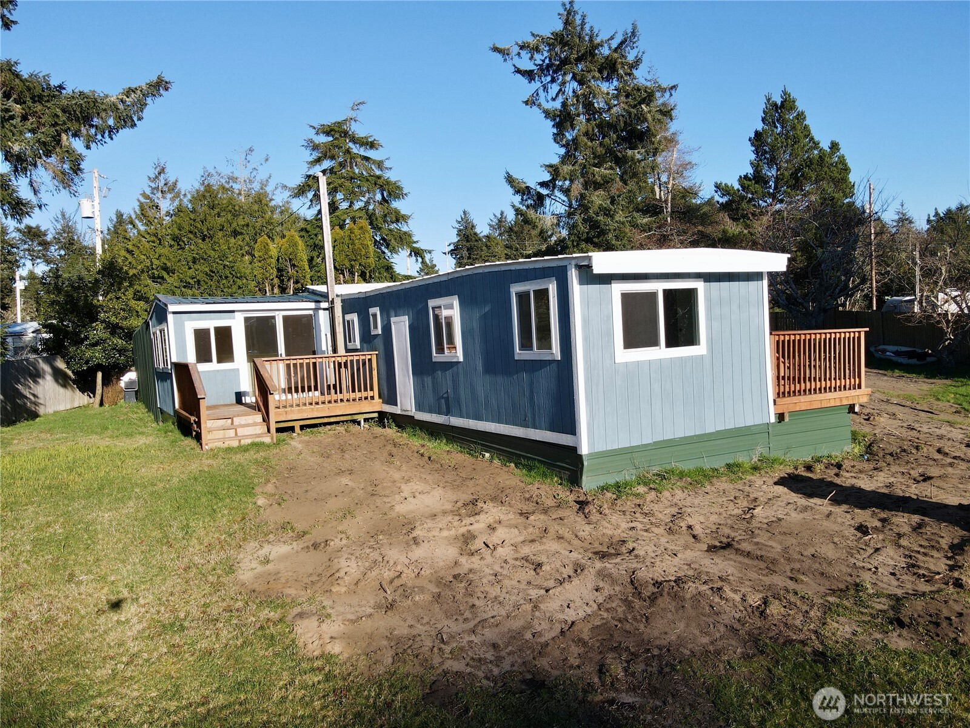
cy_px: 364
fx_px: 673
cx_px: 485
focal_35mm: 24
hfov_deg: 71.6
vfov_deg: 56.8
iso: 100
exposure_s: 1/500
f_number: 2.8
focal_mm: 4.5
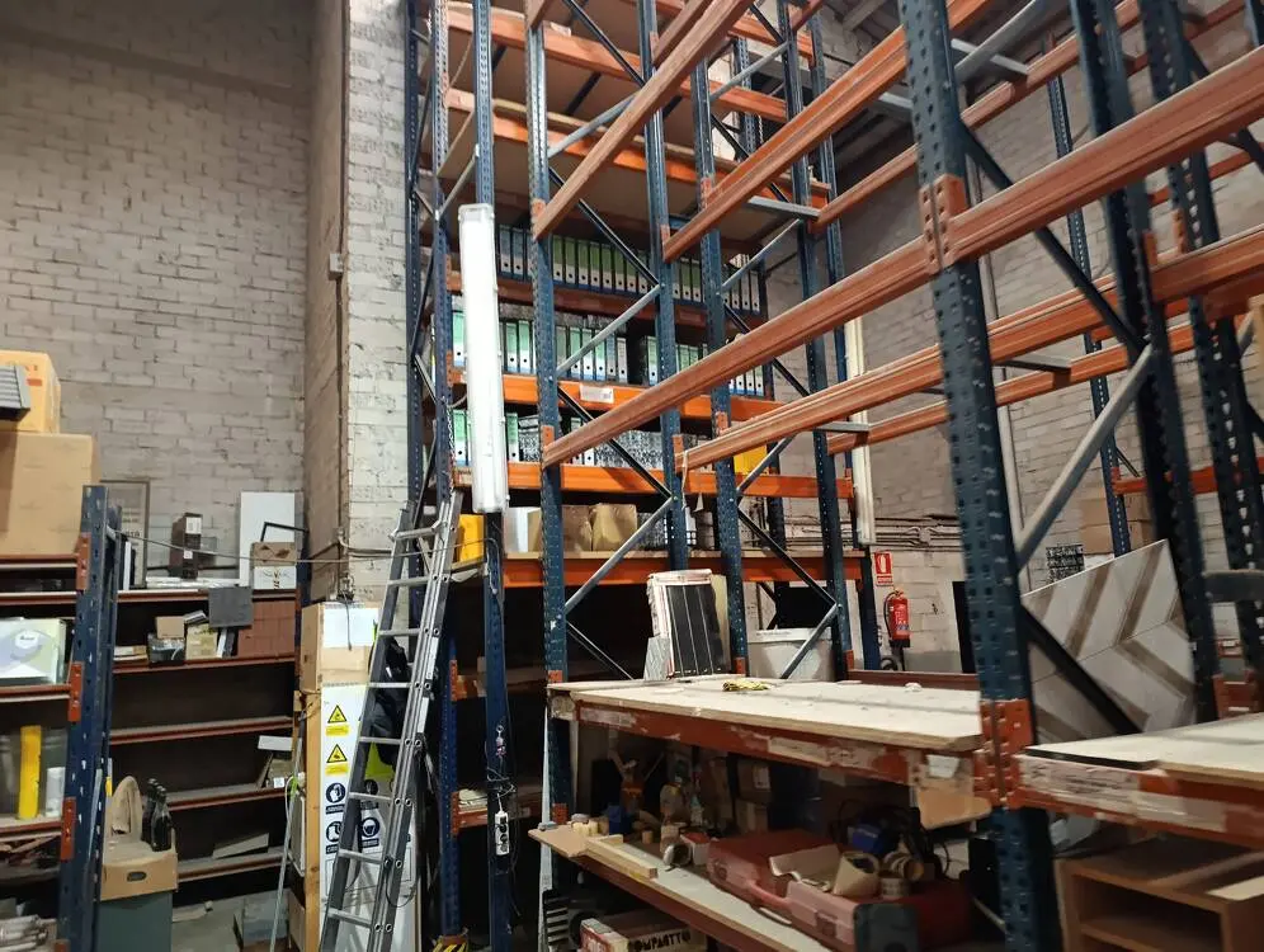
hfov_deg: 73.8
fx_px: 841
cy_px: 476
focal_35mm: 23
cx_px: 632
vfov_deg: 59.0
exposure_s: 1/25
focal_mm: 6.11
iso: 2000
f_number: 1.7
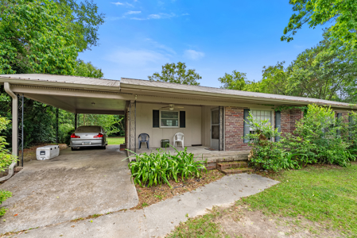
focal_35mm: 16
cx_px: 178
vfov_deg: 73.8
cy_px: 119
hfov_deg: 96.7
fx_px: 159
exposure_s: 1/30
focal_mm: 16
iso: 125
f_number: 5.6
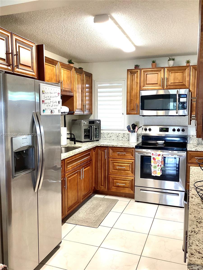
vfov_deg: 58.4
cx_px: 102
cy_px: 135
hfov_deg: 45.4
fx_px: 242
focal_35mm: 31
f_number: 2.4
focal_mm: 3.3
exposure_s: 1/60
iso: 160
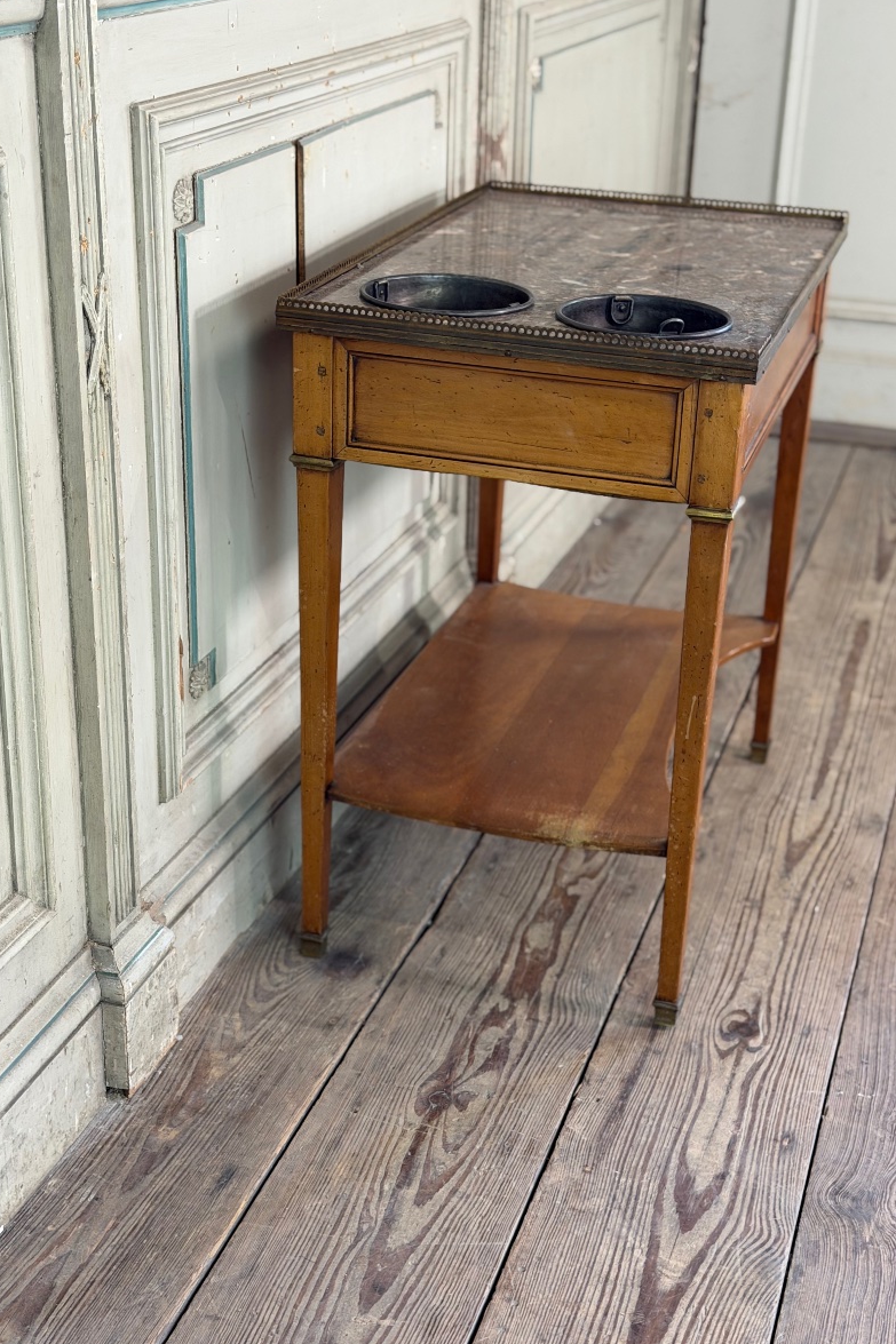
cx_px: 495
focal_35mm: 51
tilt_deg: -24.0
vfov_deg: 38.9
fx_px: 1904
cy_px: 673
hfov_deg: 26.5
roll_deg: -2.2
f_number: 1.78
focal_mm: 6.76
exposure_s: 1/50
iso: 160
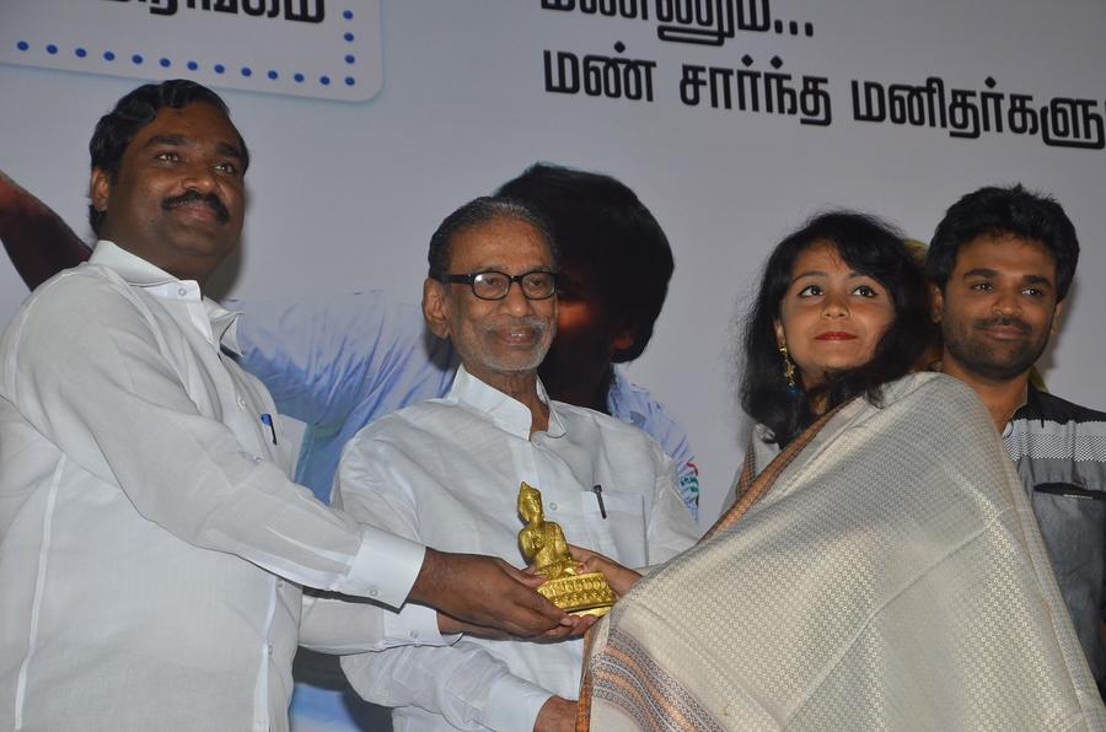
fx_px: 2851
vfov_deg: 14.6
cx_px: 553
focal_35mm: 93
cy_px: 366
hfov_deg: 22.0
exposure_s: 1/320
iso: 800
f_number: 8
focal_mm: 62
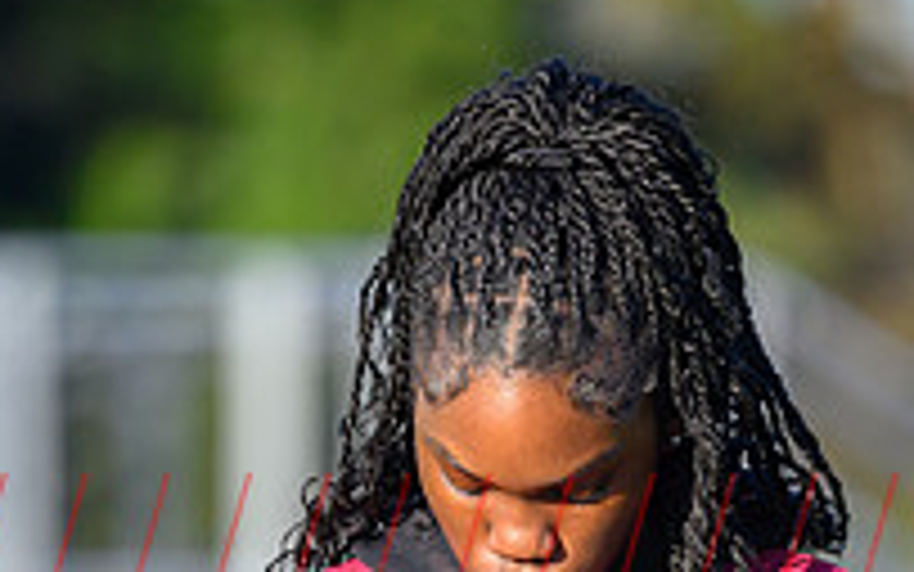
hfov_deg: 2.9
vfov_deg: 1.8
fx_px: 17940
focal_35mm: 720
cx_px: 484
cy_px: 915
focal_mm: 200
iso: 220
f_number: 2.8
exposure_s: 1/1250
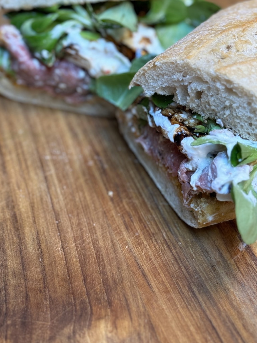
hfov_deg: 19.3
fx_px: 752
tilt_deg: -39.5
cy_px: 97
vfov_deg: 25.4
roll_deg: +1.8
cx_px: 161
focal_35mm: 76
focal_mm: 6.86
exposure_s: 1/50
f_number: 1.78
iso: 50
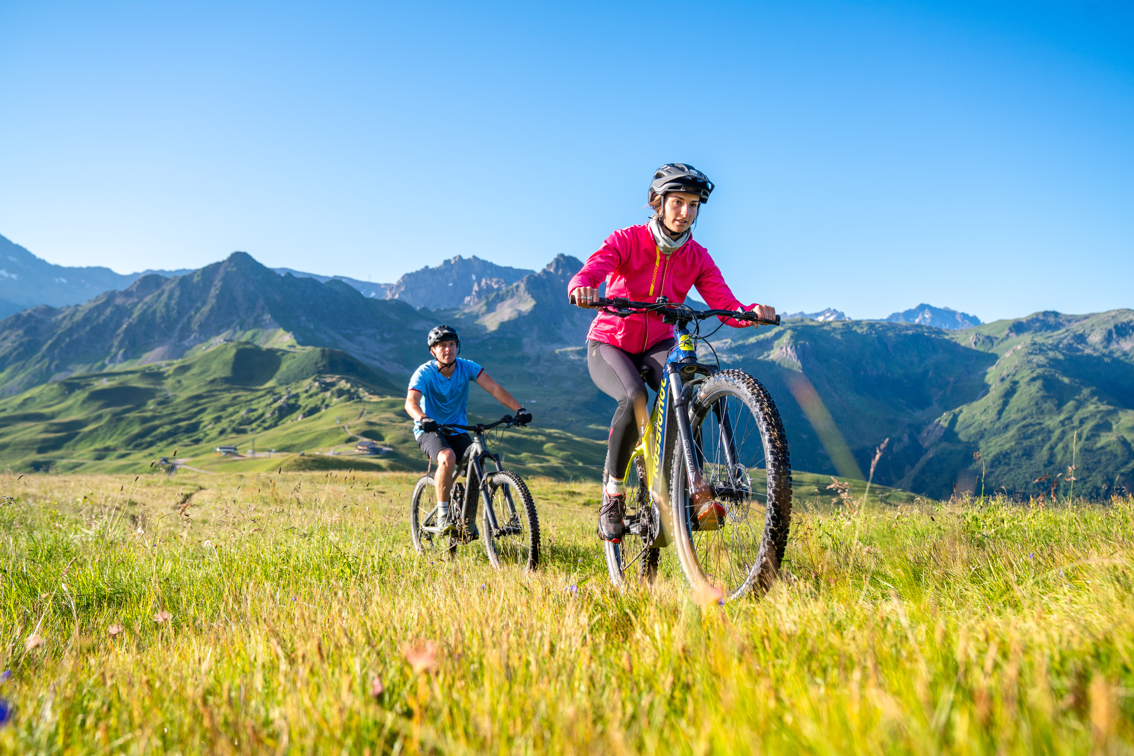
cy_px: 378
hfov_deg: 58.7
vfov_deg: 41.1
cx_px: 567
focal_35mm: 32
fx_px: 1008
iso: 100
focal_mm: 32
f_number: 4.5
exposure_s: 1/640
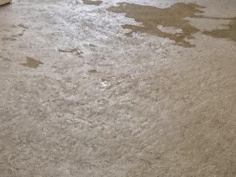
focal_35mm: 89
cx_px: -101
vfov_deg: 15.1
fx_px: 607
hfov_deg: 19.6
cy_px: -102
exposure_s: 1/60
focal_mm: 2.22
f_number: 2.2
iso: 640
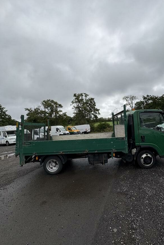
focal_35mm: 15
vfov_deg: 100.4
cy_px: 121
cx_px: 94
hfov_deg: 76.8
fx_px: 102
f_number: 2.2
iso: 50
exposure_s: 1/1789
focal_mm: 2.22
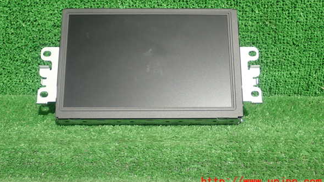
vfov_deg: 22.2
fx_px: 464
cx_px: 161
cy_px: 66
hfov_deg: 38.5
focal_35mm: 54
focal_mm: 8.99
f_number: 3.2
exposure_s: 1/200
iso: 100
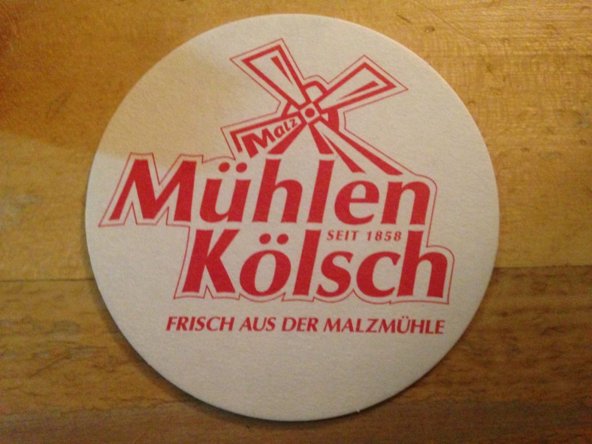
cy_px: 222
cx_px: 296
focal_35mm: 33
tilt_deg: -81.7
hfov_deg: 55.4
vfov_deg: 42.9
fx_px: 564
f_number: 2.4
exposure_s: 1/15
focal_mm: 4.12
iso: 500
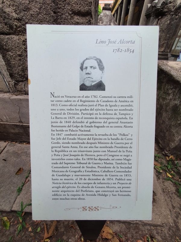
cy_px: 121
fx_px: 91
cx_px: 90
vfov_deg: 106.2
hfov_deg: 90.0
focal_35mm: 13
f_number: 2.2
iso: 50
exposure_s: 1/100
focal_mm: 1.8
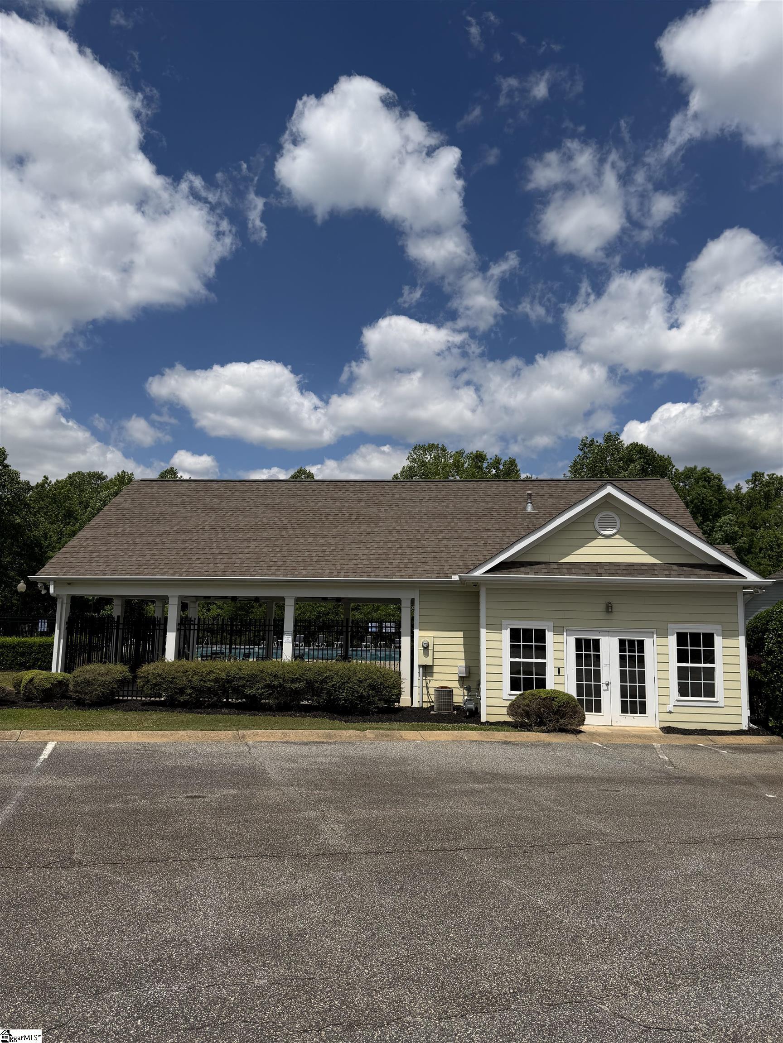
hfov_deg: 56.8
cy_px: 522
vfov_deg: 71.6
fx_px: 724
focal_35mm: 24
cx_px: 392
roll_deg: -0.4
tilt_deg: +6.5
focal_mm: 6.76
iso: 80
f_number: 1.78
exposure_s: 1/10309
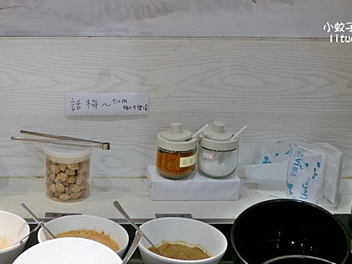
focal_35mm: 67
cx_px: 61
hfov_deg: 28.2
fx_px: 682
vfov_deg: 21.9
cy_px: 150
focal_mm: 14
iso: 400
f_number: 2.5
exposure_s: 1/60
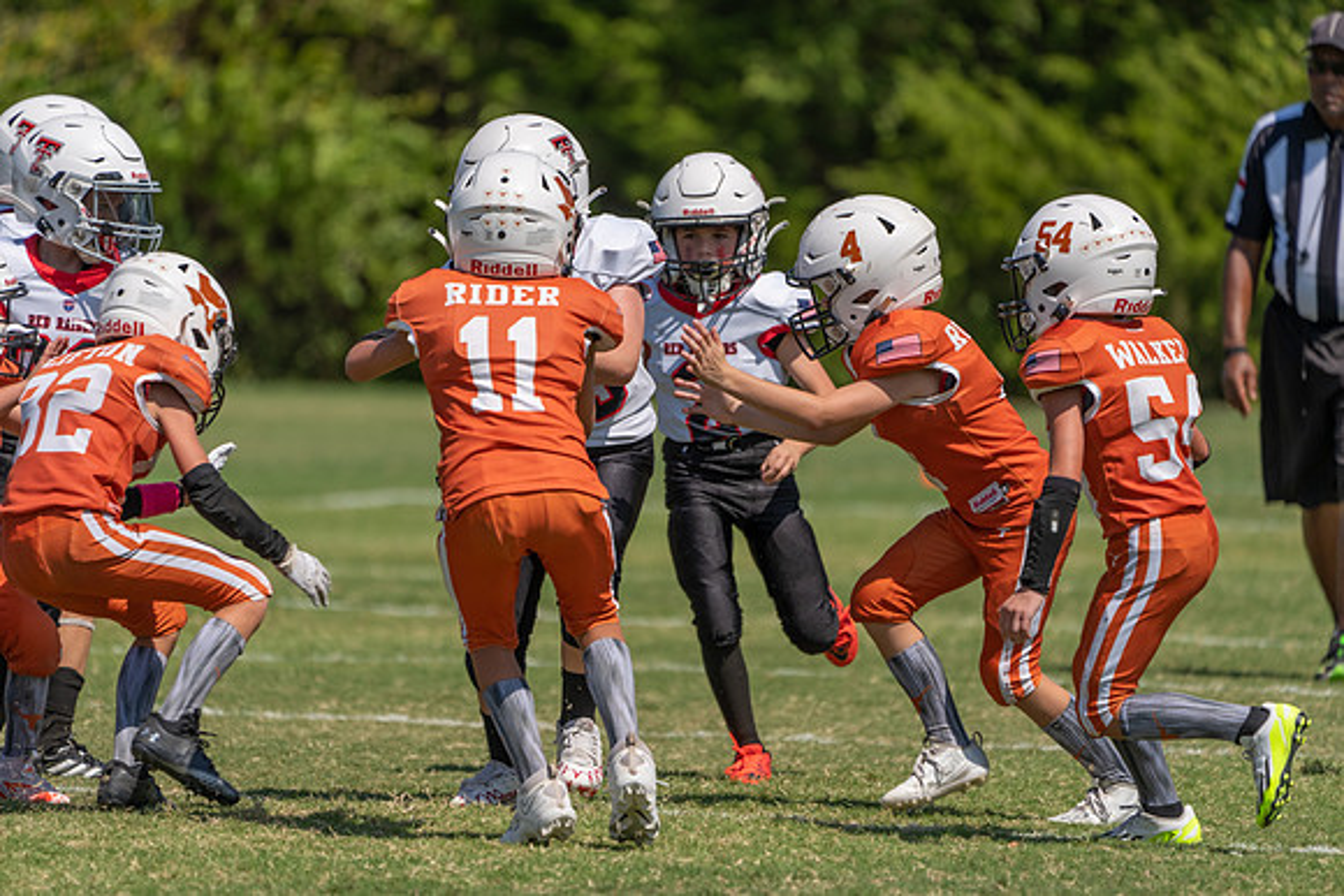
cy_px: 448
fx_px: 14936
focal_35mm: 400
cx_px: 672
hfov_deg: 5.2
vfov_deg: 3.4
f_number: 5.6
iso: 100
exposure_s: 1/1000
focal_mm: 400
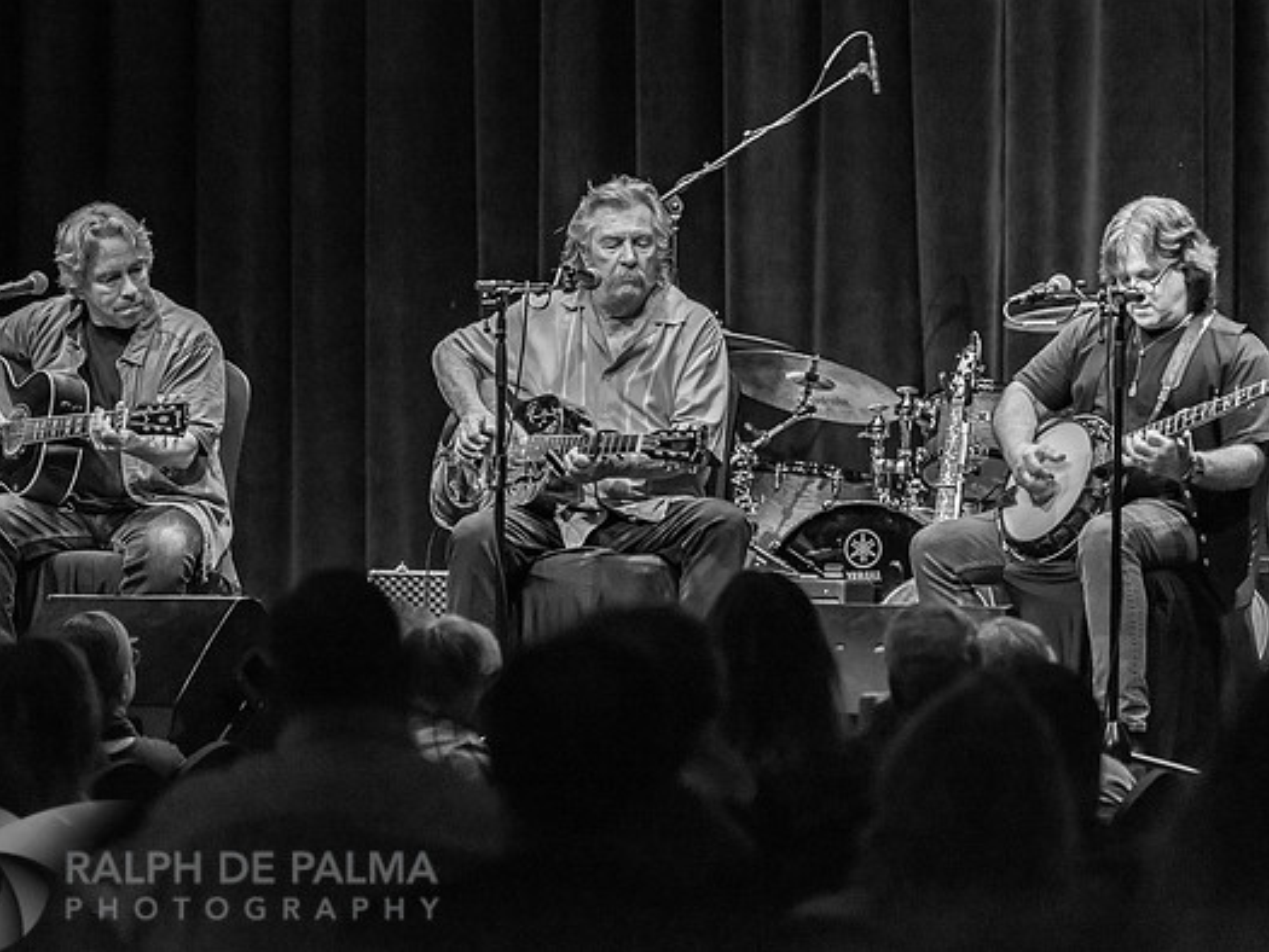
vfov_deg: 9.5
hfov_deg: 12.7
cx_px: 612
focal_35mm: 156
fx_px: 5720
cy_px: 392
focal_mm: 122
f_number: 3.2
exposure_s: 1/160
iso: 1600
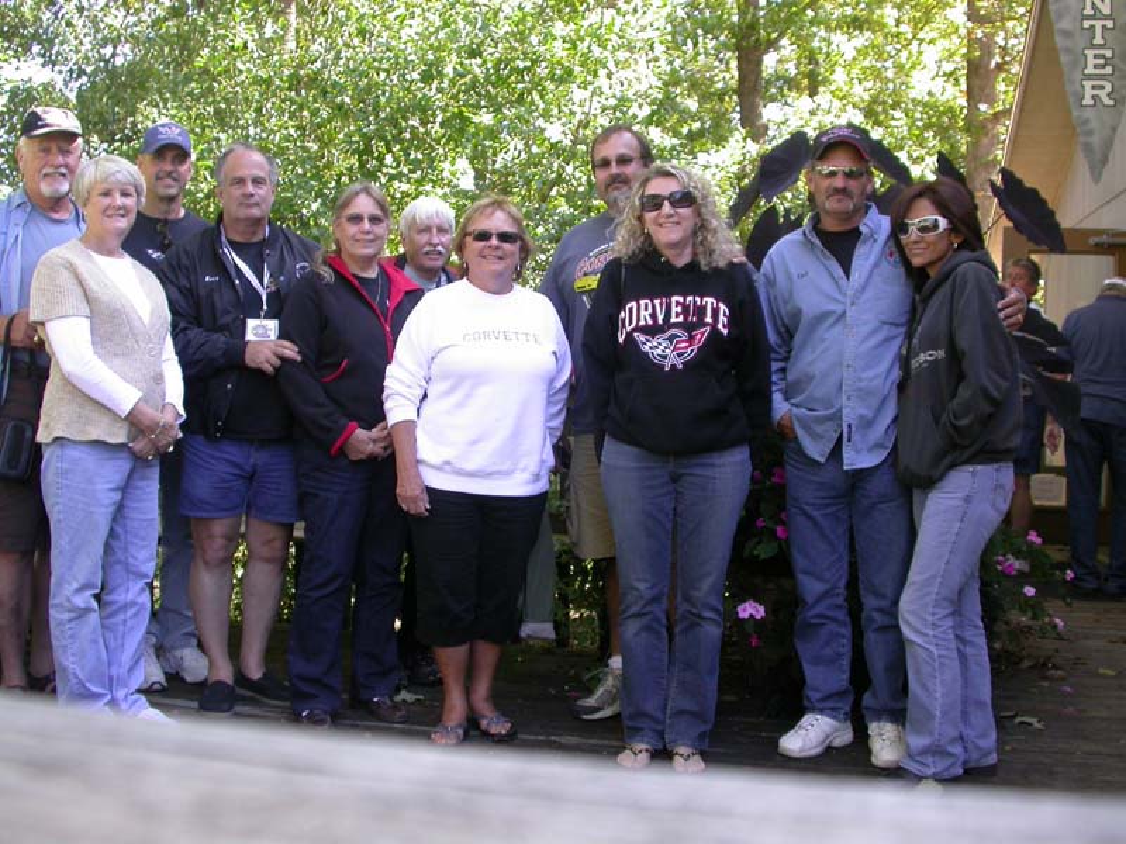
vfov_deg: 37.7
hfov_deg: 49.0
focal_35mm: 38
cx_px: 563
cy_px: 422
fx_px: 1236
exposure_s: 1/60.2
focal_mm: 7.85
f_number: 3.3
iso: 100
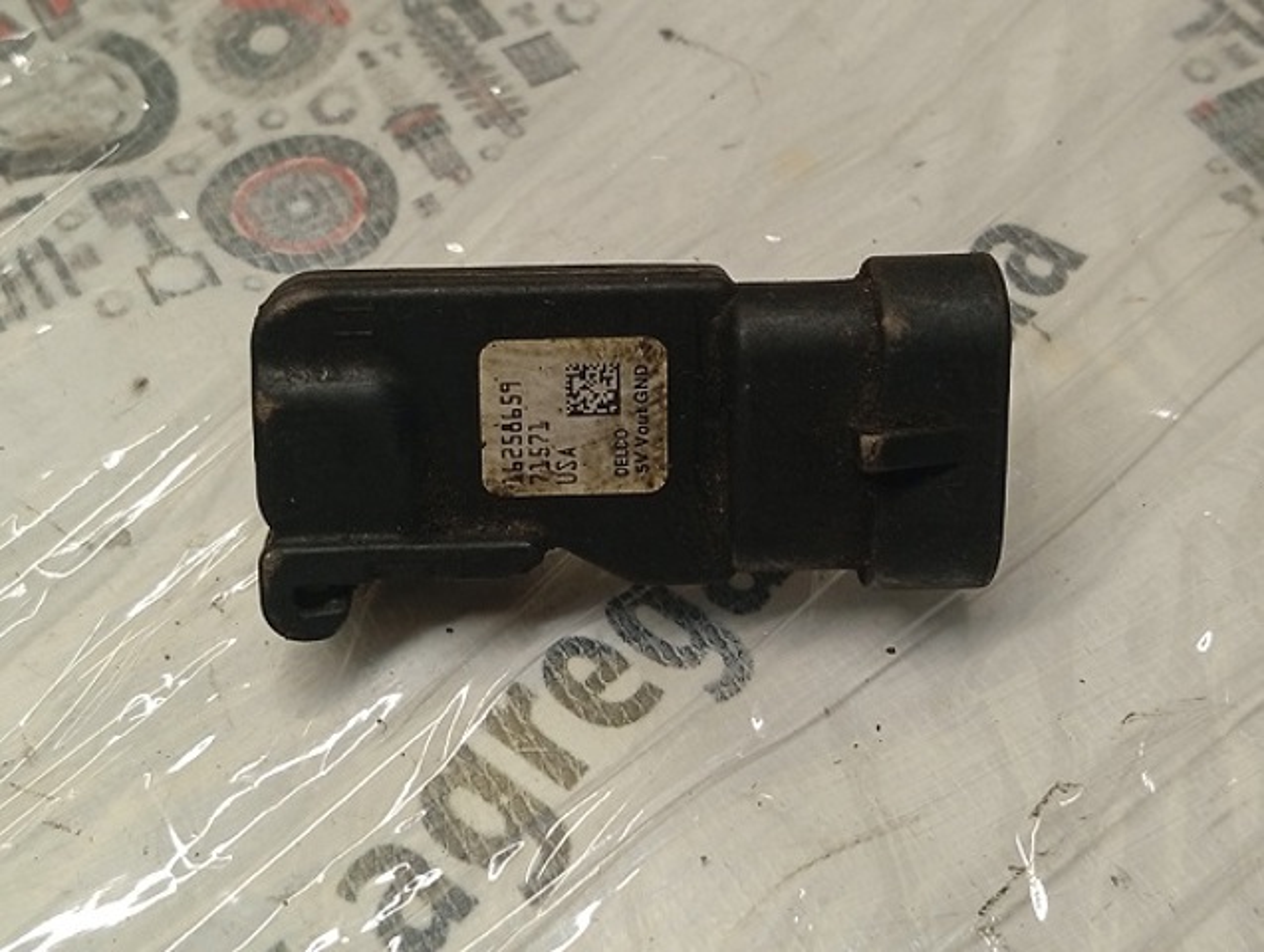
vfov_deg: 28.1
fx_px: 1902
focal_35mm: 52
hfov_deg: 36.8
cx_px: 632
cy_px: 476
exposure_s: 1/50
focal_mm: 3.96
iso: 146
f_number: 1.8
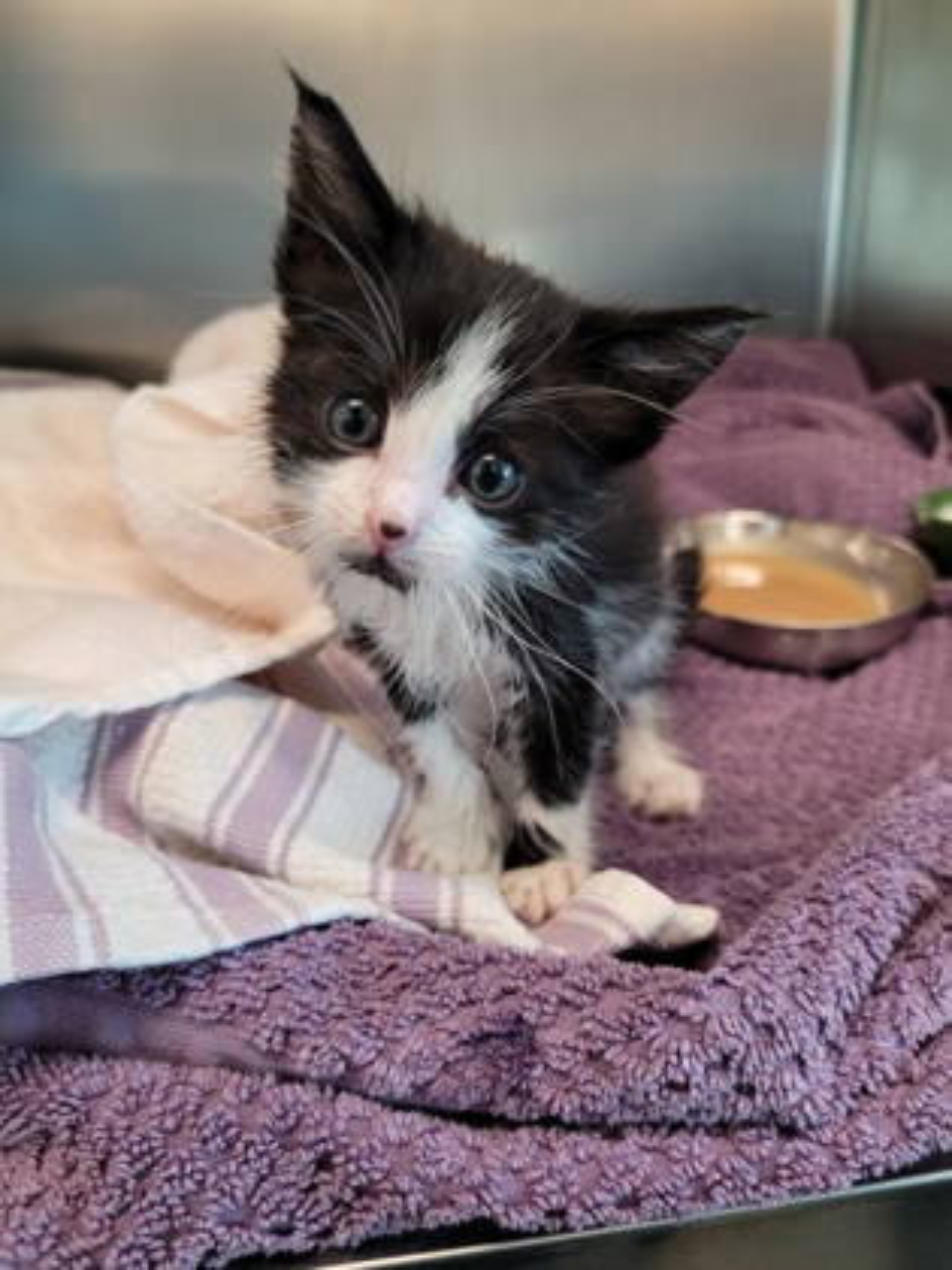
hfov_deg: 53.1
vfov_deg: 67.3
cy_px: 635
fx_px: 953
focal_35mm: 26
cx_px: 476
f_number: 1.8
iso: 250
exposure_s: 1/40
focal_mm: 5.4
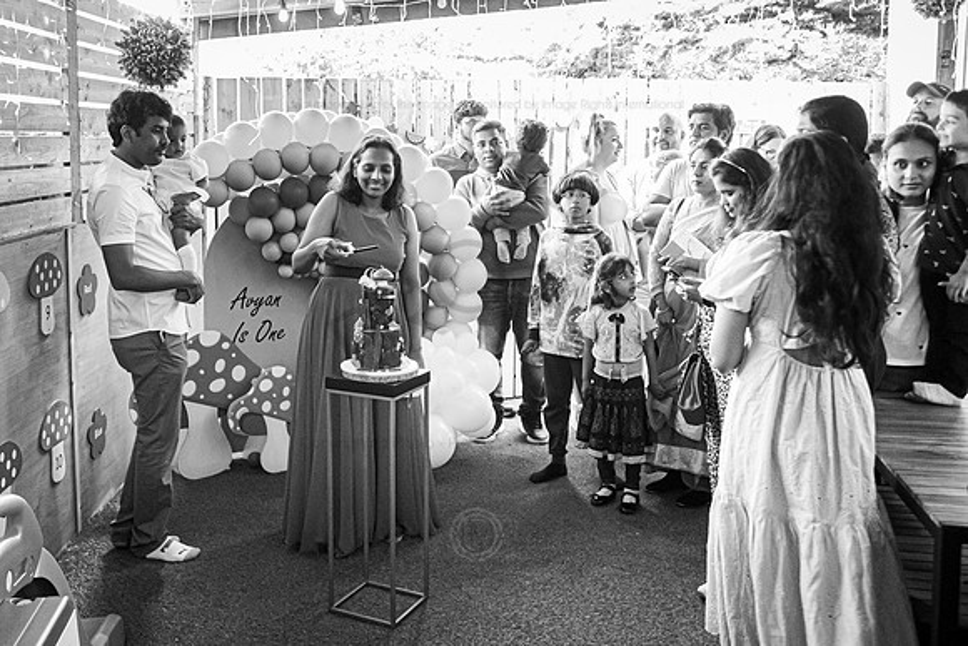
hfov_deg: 52.8
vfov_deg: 36.7
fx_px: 966
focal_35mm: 36
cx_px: 384
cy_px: 233
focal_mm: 18
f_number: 2.2
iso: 3200
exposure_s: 1/125
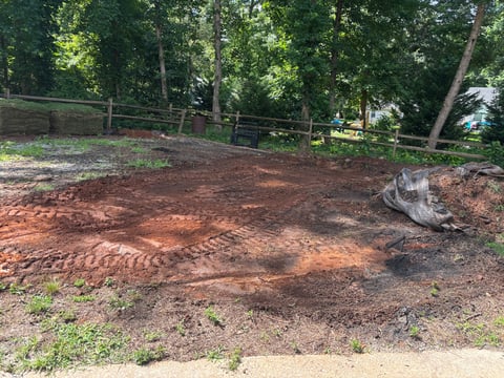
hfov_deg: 67.3
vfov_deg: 53.1
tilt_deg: -17.9
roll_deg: +0.7
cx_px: 252
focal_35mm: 26
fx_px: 379
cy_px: 189
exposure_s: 1/512
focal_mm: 5.96
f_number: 1.6
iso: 50
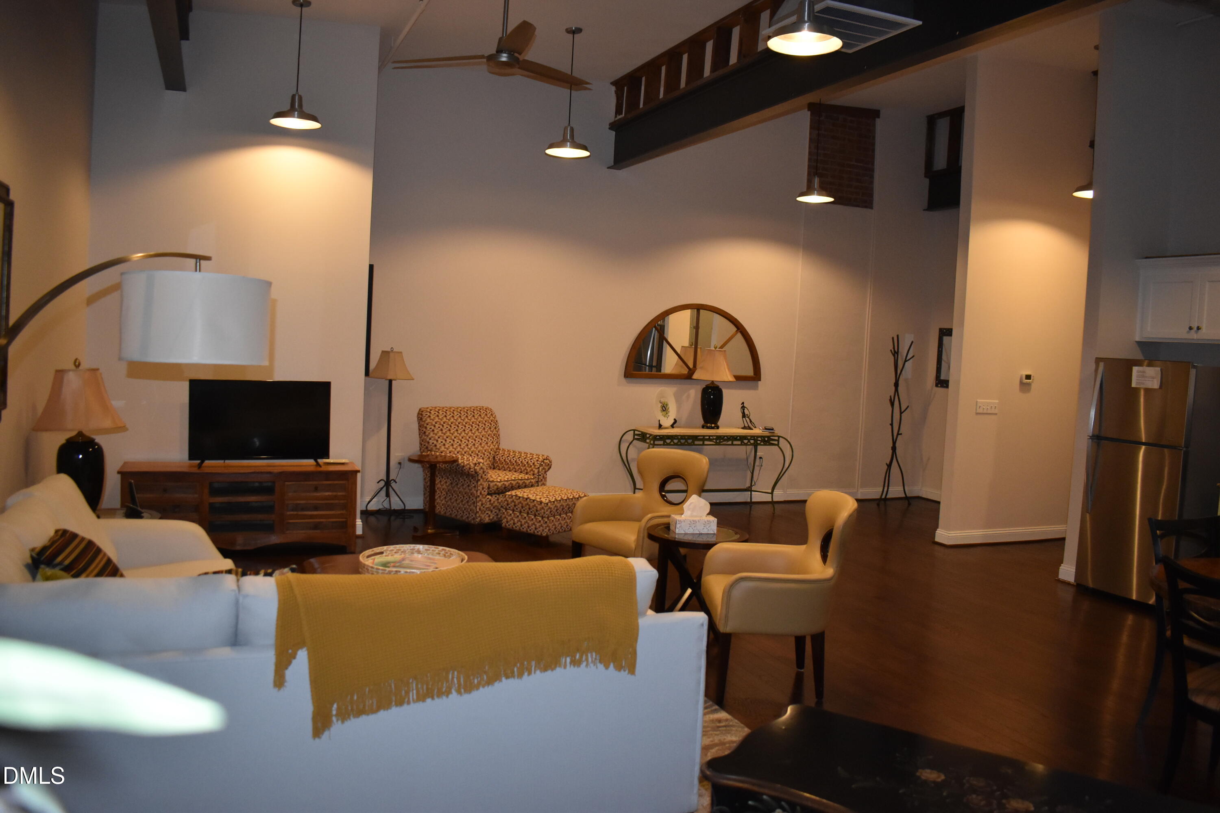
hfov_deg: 67.4
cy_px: 406
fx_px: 915
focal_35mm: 27
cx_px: 610
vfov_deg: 47.9
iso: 1600
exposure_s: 1/125
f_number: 3.5
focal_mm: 18
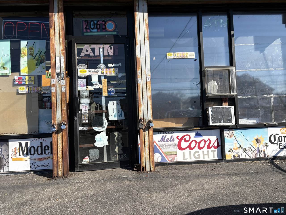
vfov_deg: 53.1
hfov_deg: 67.3
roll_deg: +2.6
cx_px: 143
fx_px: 215
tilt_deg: +3.0
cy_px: 108
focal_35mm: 26
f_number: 1.6
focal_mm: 5.96
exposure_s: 1/2747
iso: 50
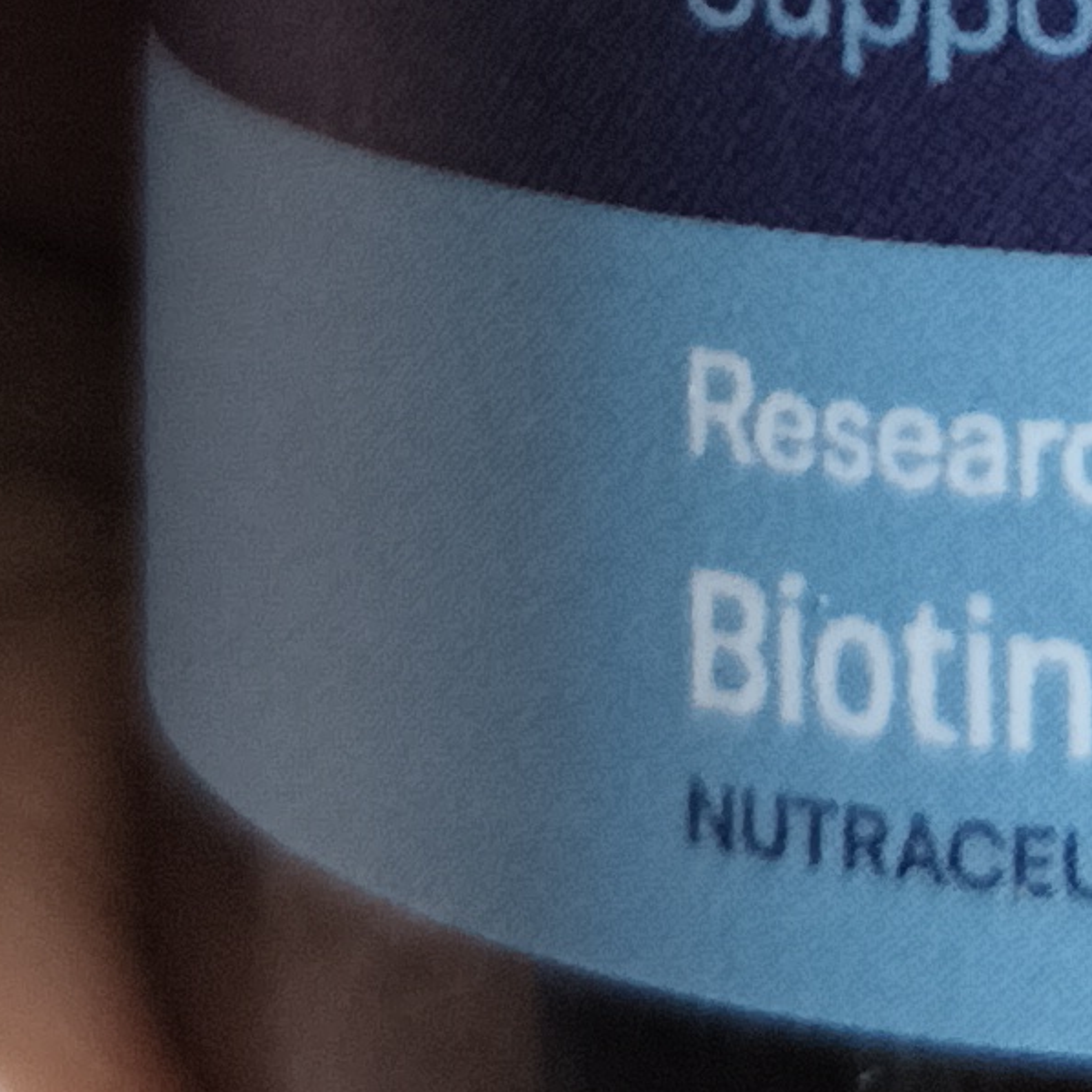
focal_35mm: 145
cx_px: 1419
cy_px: -1388
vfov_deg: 10.6
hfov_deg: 11.7
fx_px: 5175
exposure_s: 1/50
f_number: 1.87
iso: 1538
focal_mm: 5.56
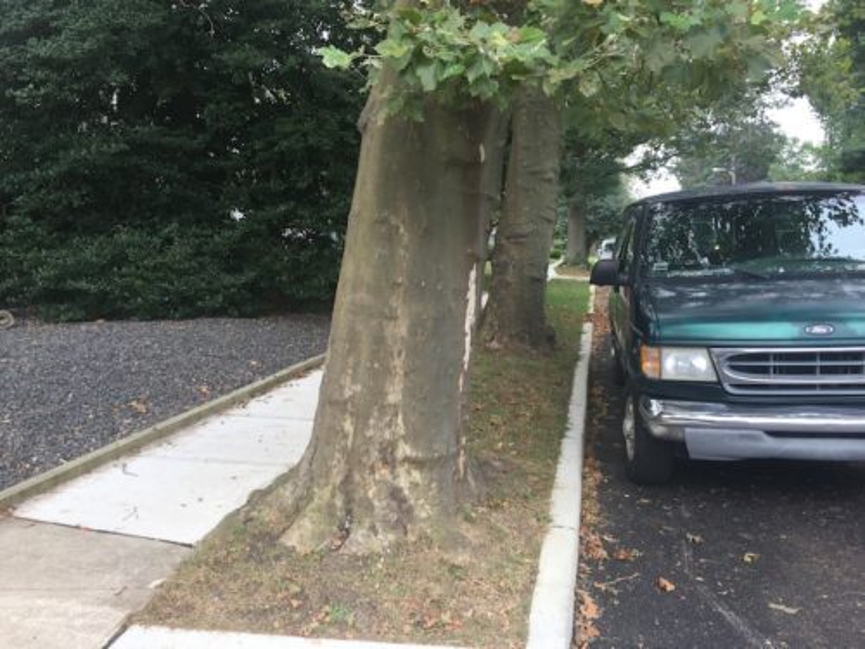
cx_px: 432
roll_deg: +0.2
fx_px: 725
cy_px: 324
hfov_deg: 61.7
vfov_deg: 48.2
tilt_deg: -6.7
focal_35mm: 29
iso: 25
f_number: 2.2
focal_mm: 4.15
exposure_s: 1/120
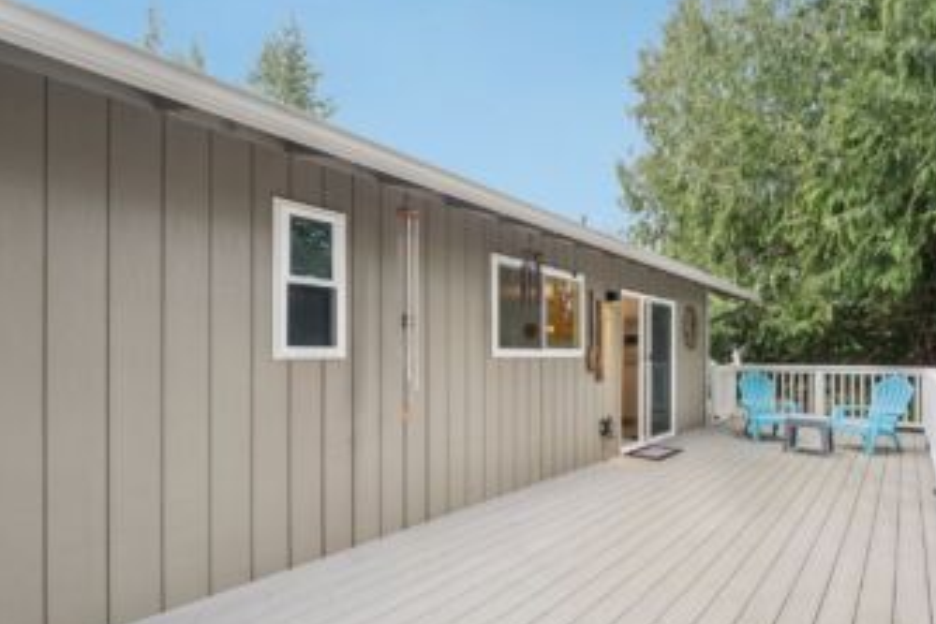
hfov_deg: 89.8
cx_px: 509
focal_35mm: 18
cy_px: 361
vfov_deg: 67.0
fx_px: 468
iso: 250
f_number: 9
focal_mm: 10
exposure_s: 1/13
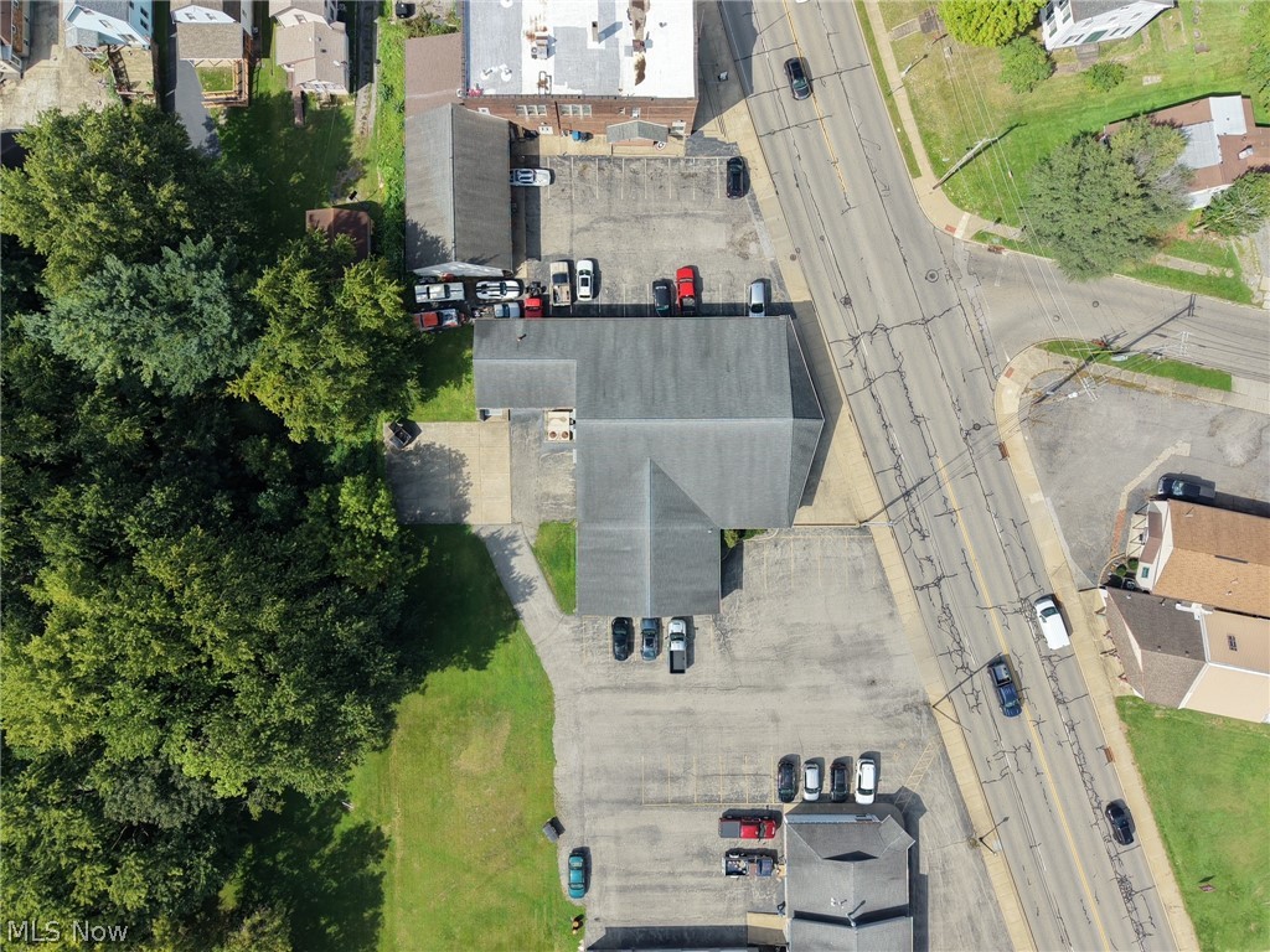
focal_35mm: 24
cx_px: 635
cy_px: 476
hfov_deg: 71.6
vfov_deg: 56.8
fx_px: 881
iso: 400
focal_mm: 8.67
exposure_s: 1/5000
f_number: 1.8
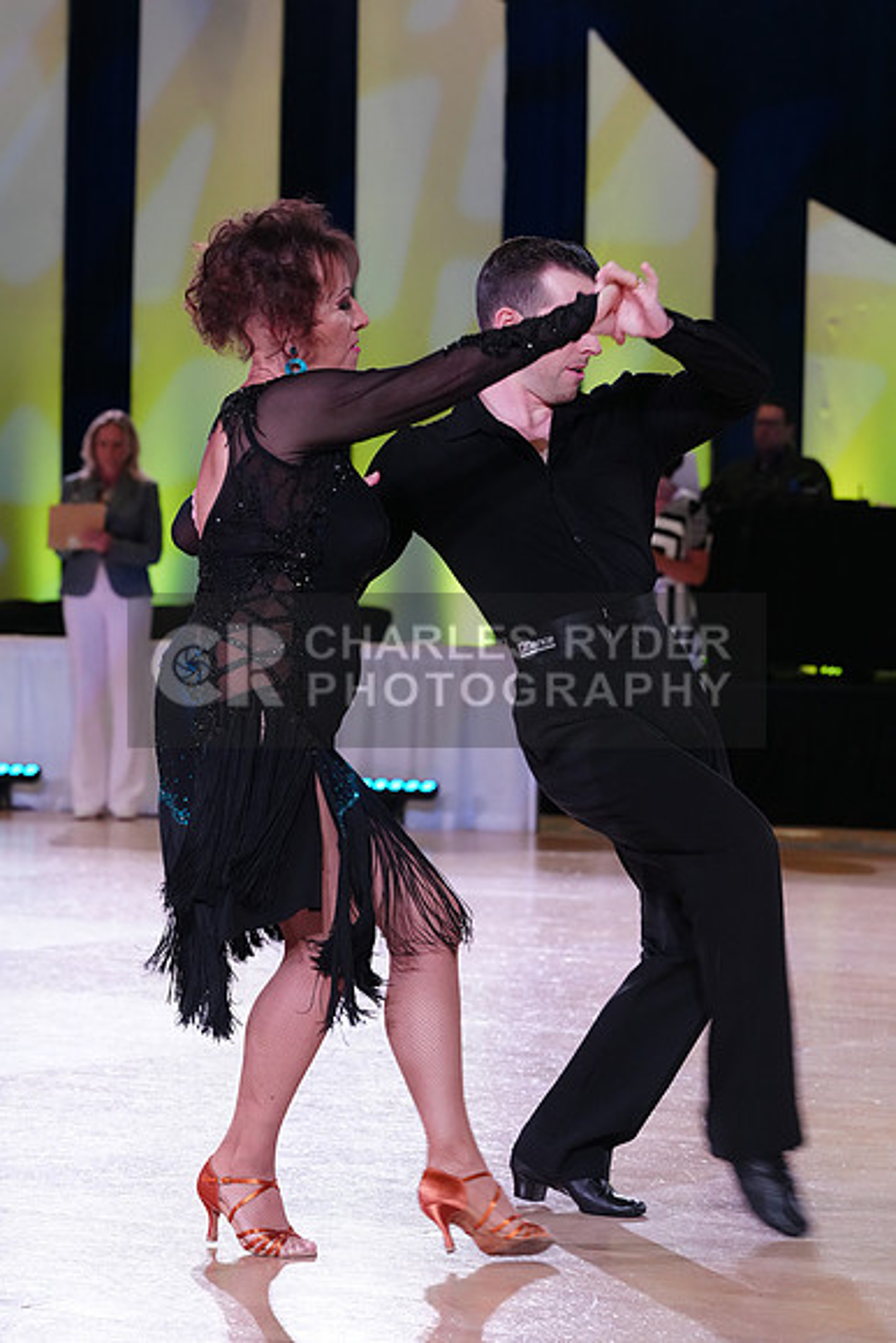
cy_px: 672
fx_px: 4701
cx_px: 448
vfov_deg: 16.3
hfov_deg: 10.9
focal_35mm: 126
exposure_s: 1/200
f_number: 6.3
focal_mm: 126
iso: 3200
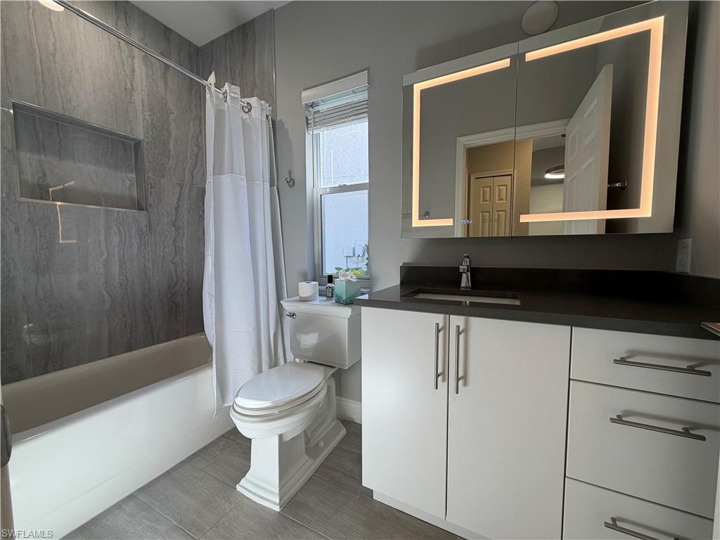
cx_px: 360
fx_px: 291
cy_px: 270
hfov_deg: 102.1
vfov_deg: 85.7
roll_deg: +1.0
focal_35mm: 14
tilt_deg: -3.5
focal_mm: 2.22
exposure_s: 1/121
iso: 80
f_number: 2.2
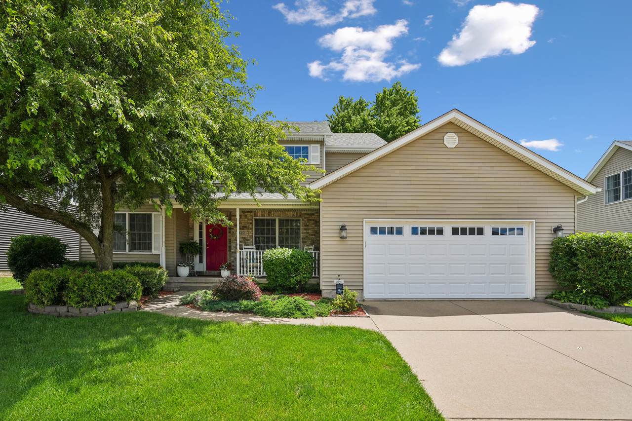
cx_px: 316
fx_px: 298
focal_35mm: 17
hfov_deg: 93.3
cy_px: 210
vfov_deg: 70.4
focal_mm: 17
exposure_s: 1/800
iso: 400
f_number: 8
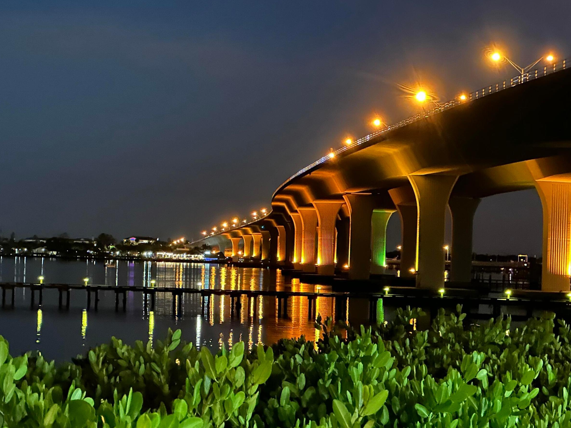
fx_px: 1550
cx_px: 297
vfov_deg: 15.7
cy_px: 231
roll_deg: -2.0
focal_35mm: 94
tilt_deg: +0.6
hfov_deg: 20.9
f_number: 2.8
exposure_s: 1/8
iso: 1000
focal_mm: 9
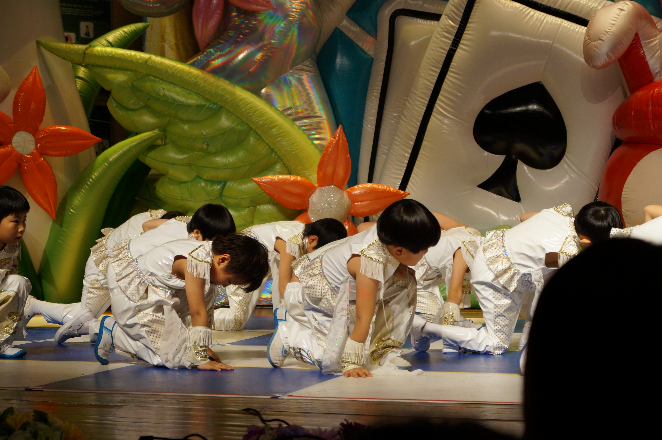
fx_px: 1515
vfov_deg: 16.5
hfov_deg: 24.6
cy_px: 220
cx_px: 331
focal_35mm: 82
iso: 320
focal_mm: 55
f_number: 5.6
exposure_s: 1/100
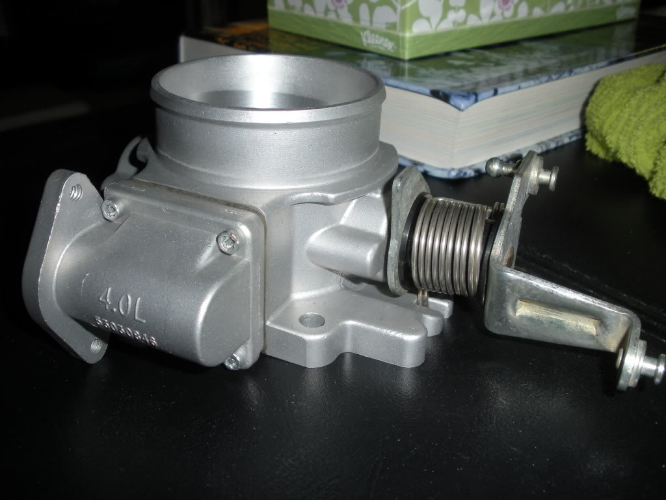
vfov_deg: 39.7
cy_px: 250
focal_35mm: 36
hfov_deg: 51.4
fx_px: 693
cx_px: 333
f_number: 3.5
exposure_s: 1/60
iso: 64
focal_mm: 6.3
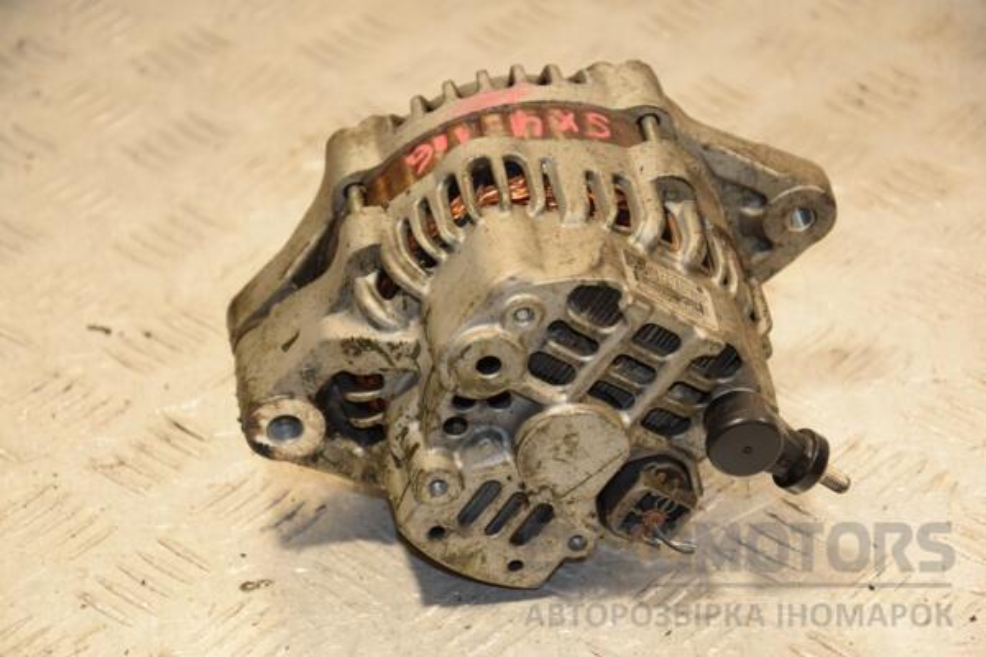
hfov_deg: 16.1
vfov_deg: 10.8
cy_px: 328
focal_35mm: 128
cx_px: 493
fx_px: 3492
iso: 800
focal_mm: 85
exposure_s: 1/160
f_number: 5.6
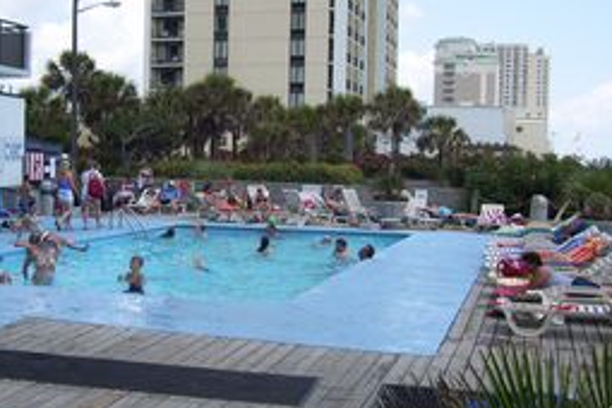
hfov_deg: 36.4
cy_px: 233
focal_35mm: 54
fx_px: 918
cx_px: 190
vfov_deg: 25.0
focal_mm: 6
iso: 80
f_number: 4.8
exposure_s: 1/400
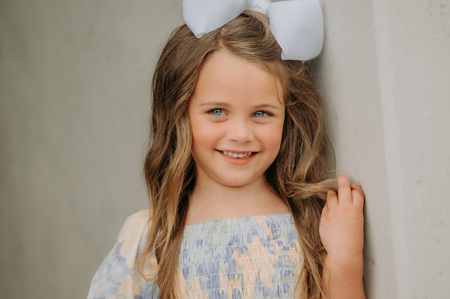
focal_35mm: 262
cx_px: 225
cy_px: 150
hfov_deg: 7.9
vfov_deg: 5.2
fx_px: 3273
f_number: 2.8
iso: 200
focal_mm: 175
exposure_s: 1/320
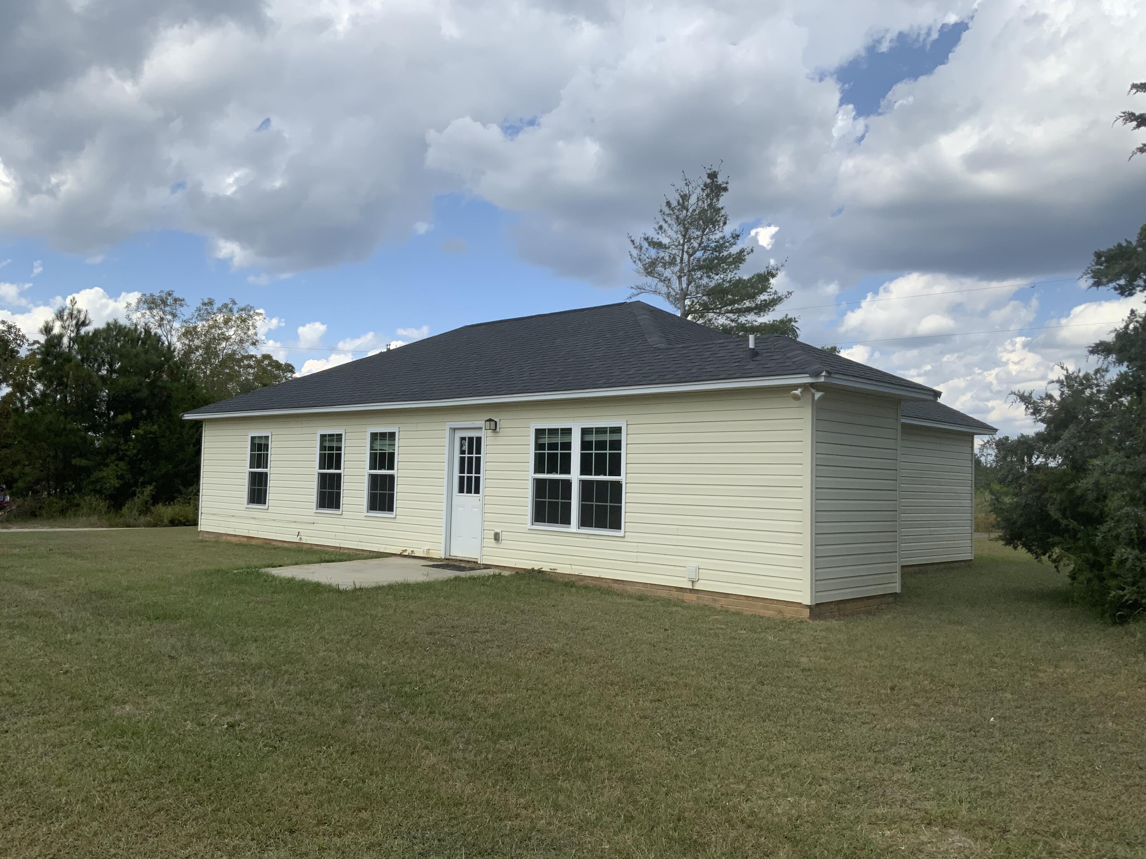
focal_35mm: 29
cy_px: 430
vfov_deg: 48.2
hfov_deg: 61.7
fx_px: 960
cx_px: 573
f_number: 1.8
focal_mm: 3
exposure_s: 1/2141
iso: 16
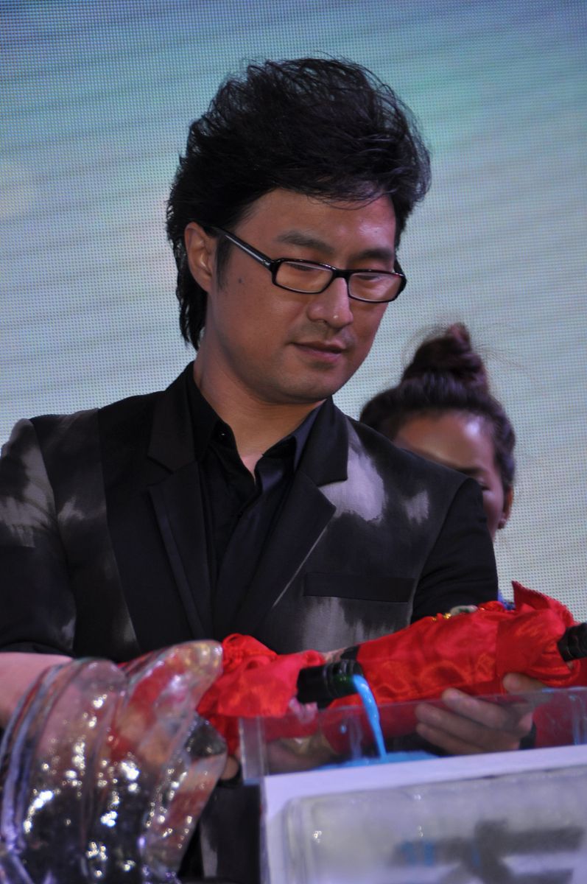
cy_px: 442
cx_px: 294
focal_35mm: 300
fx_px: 7356
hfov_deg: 4.6
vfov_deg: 6.9
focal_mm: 200
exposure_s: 1/160
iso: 200
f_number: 6.3
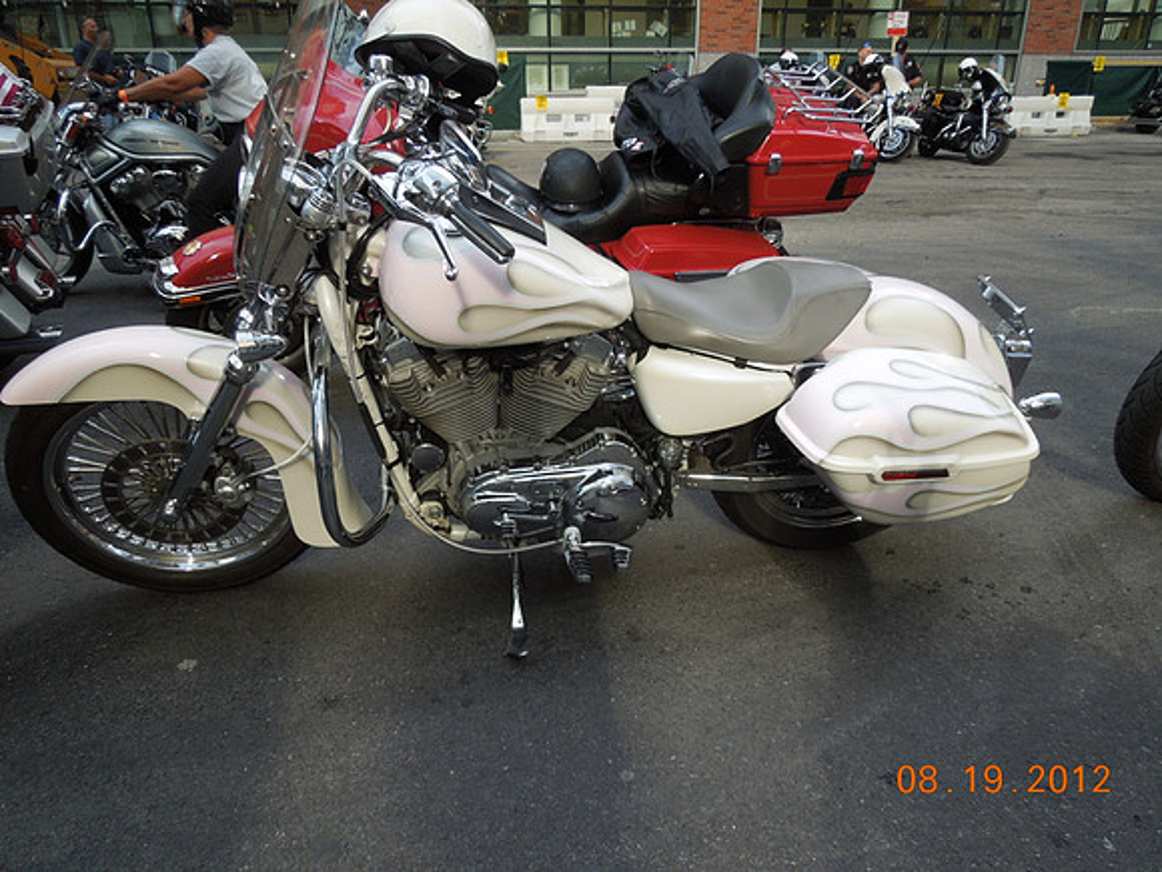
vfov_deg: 54.9
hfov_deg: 69.4
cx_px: 581
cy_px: 436
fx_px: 839
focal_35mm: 25
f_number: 3.3
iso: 100
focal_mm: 4.5
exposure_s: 1/200
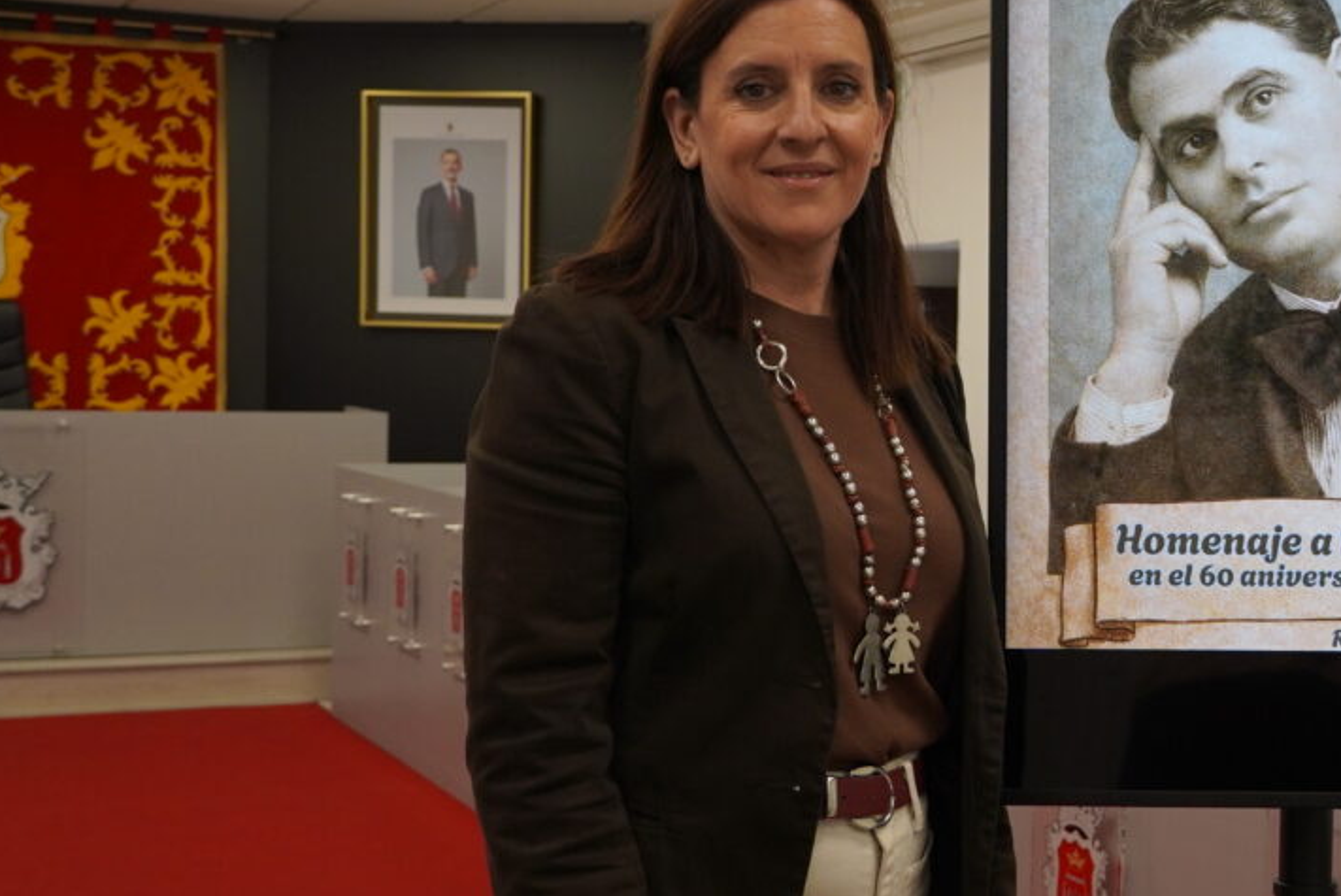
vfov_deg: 20.0
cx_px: 1256
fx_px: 2537
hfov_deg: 28.3
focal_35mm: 68
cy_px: 421
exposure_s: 1/160
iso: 640
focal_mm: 21
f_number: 4
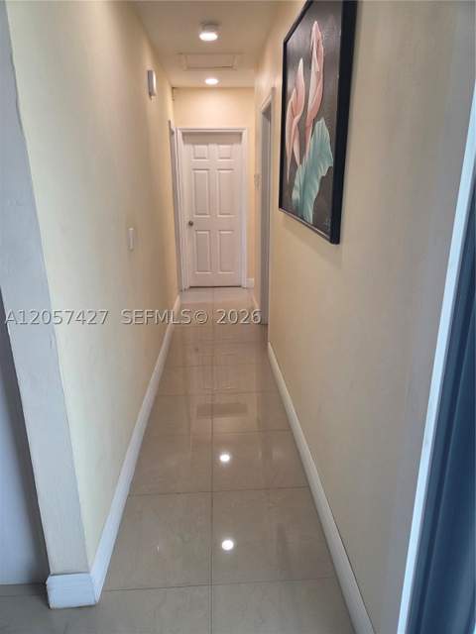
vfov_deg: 73.9
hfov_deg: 58.9
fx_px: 422
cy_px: 317
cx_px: 238
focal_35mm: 23
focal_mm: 5.4
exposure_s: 1/120
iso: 200
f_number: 1.8
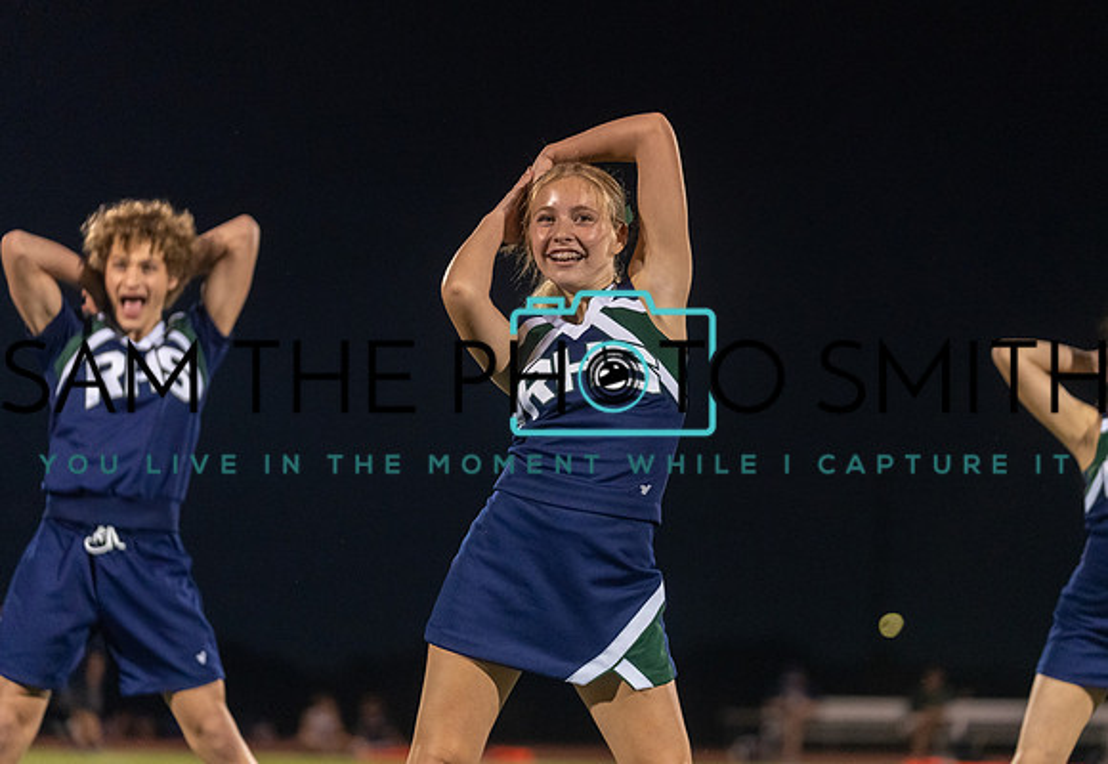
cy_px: 382
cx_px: 573
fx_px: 4072
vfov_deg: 10.7
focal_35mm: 131
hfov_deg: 15.5
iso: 6400
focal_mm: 121
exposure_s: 1/1000
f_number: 2.8
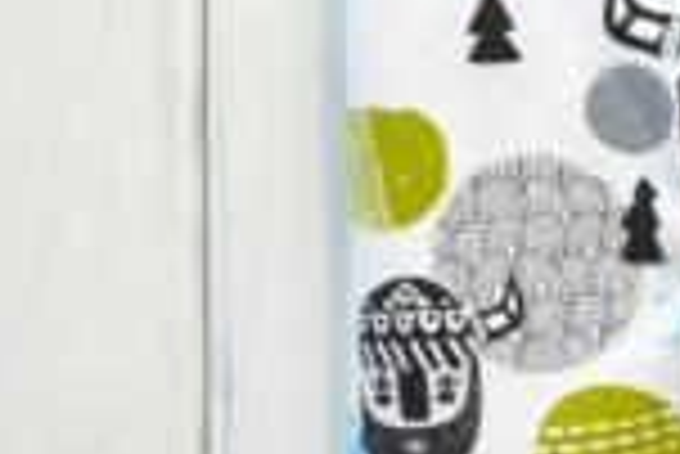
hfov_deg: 7.8
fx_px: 4802
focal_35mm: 254
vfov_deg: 5.4
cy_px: -137
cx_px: 1247
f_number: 4.8
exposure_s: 1/30
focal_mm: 32
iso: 160
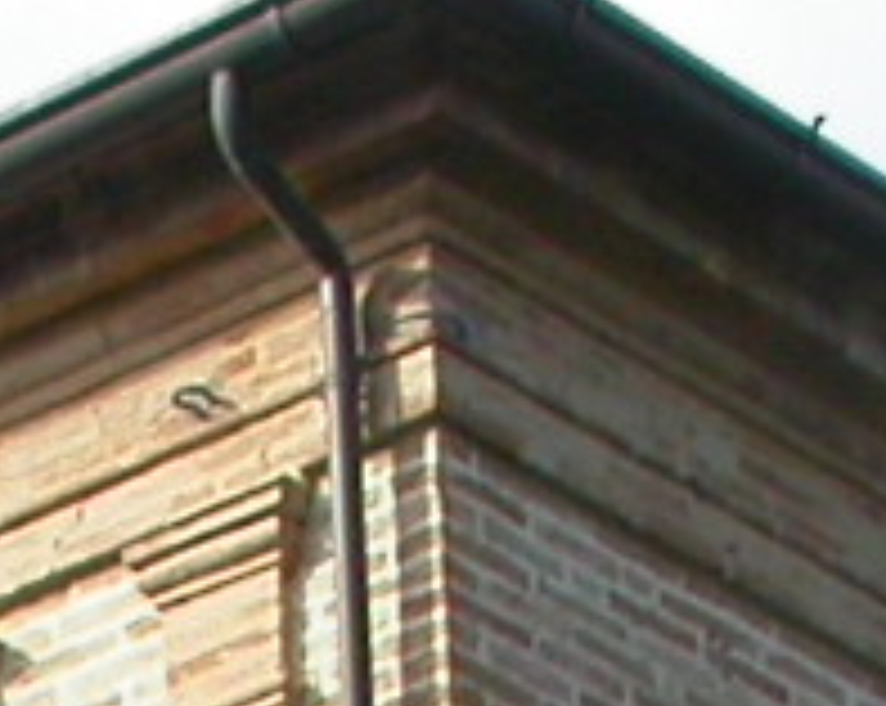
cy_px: 2532
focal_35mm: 302
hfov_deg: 6.4
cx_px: -310
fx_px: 7907
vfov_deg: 4.8
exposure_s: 1/199
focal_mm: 7.85
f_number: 6
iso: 100
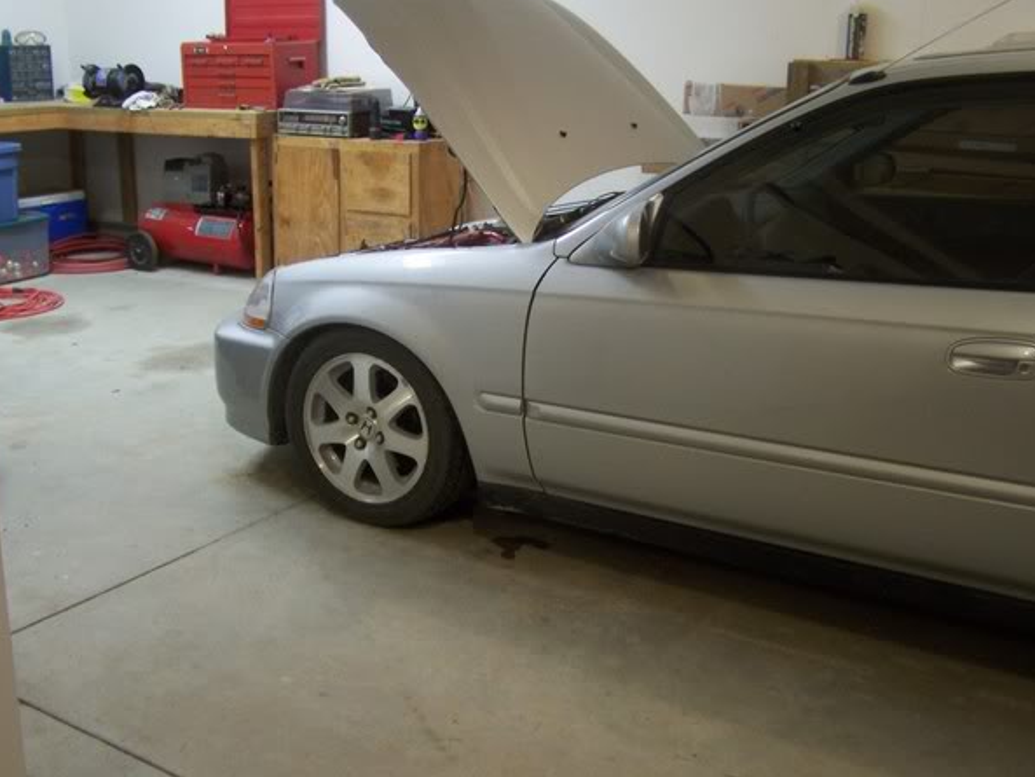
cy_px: 361
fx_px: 1226
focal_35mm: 41
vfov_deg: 35.1
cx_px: 487
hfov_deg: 45.7
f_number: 2.8
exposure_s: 1/8
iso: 160
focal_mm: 6.3
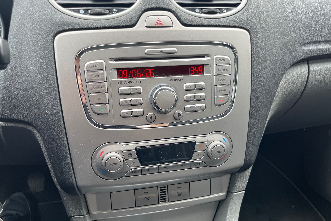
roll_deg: -1.3
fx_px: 257
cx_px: 162
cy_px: 122
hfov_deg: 65.5
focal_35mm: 28
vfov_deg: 46.3
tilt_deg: -27.7
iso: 40
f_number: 1.6
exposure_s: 1/121
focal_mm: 5.1
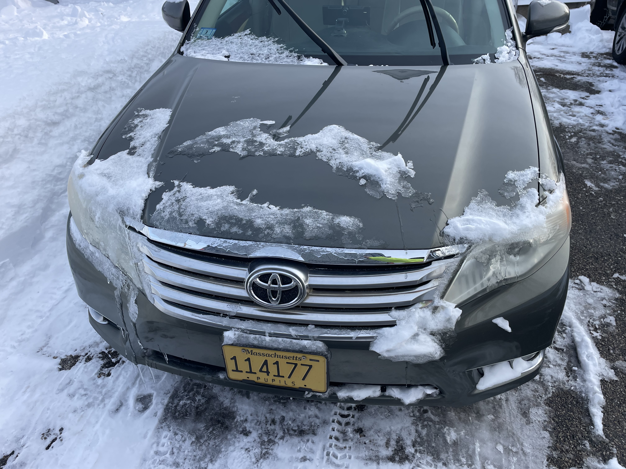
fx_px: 470
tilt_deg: -34.3
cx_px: 313
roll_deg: +3.2
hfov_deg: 67.3
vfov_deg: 53.1
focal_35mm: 26
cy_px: 234
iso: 32
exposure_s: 1/716
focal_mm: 4.2
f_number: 1.6
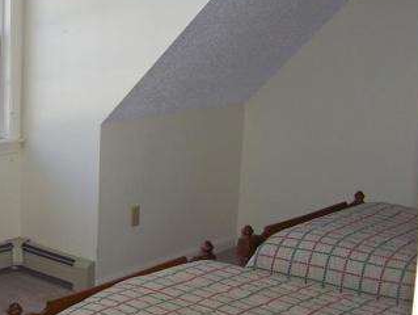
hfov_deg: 27.6
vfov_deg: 21.3
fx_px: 834
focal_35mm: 69
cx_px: 84
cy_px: 164
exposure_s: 1/60
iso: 80
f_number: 2.8
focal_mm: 6.3
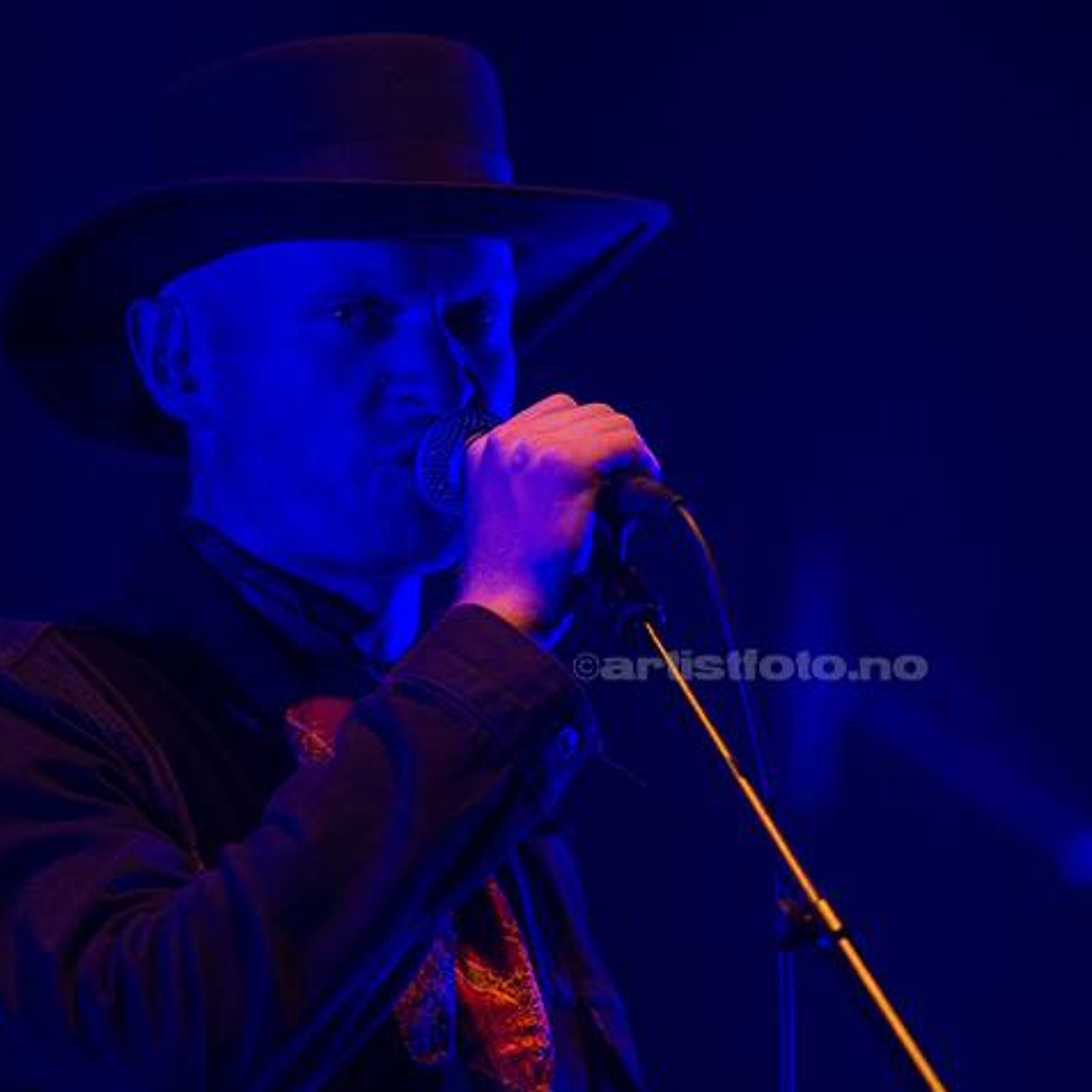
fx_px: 13741
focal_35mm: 385
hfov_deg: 4.6
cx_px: 610
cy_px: 547
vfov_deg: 4.6
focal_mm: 300
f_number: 2.8
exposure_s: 1/1000
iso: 3200
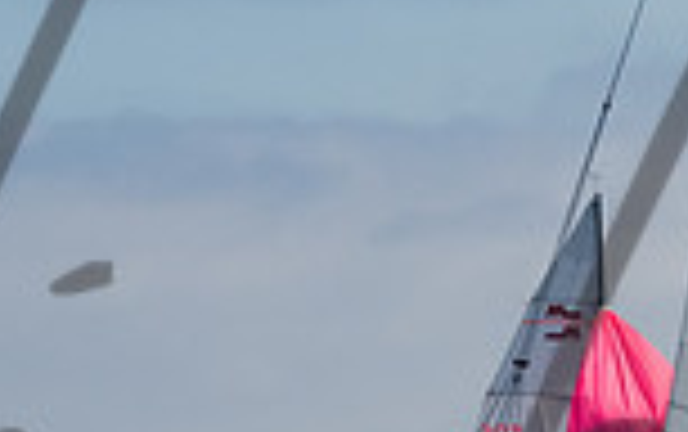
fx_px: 16838
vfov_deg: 1.5
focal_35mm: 897
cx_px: 793
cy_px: 446
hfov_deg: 2.3
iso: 640
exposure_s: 1/1600
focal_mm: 150
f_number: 14
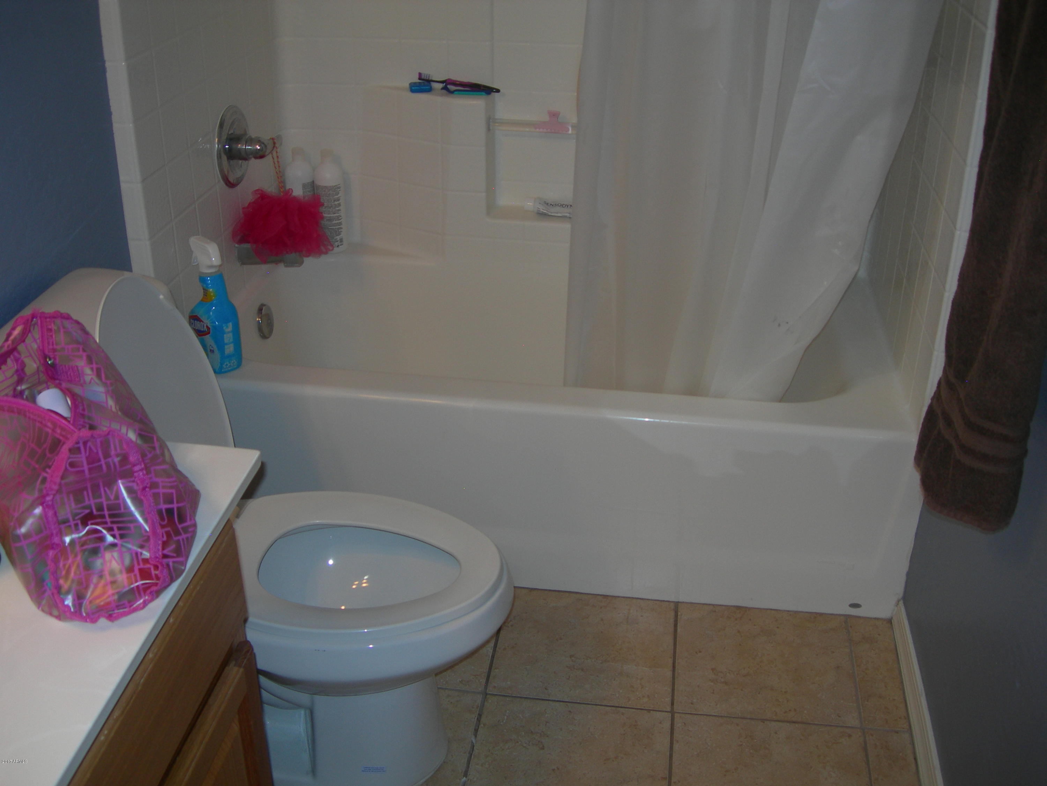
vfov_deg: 37.7
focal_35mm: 38
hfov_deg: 49.0
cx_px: 524
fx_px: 1149
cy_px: 393
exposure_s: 1/60.1
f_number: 2.8
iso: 50
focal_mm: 7.8
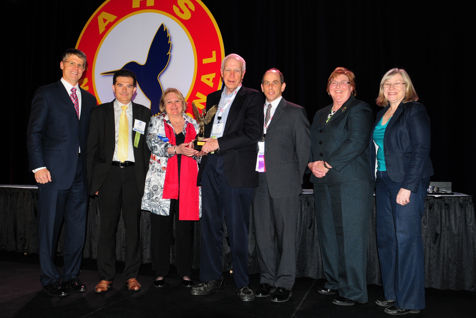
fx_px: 377
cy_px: 159
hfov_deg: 64.6
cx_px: 238
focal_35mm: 28
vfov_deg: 45.7
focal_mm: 19
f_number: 4.5
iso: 500
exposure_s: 1/60
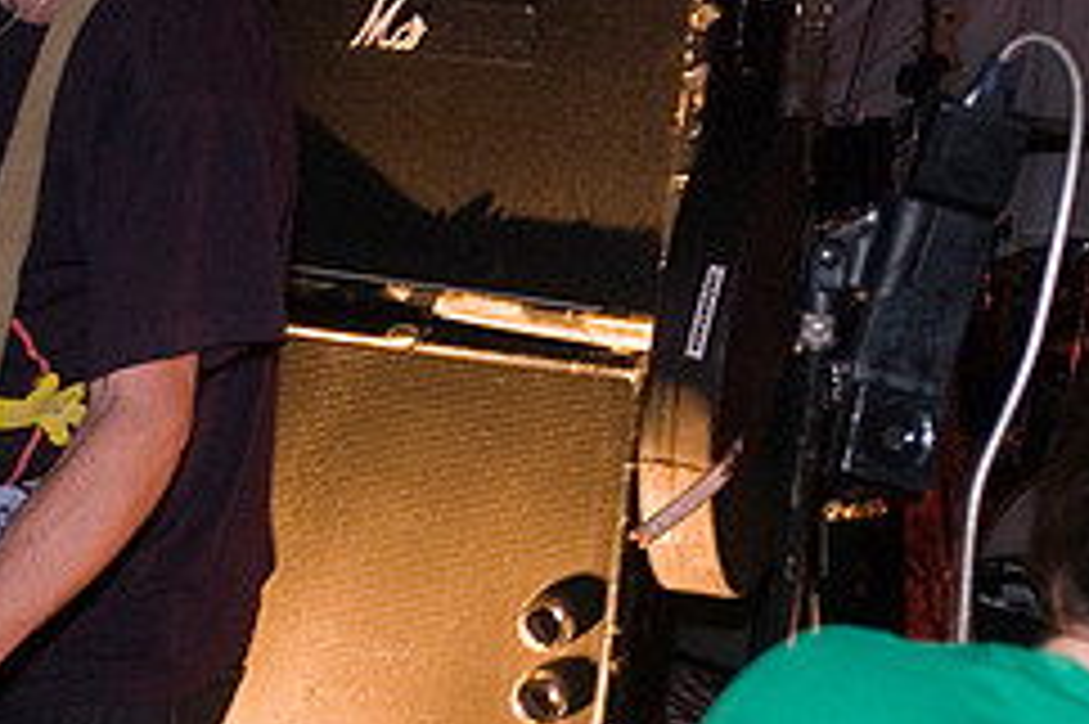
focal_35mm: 72
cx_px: 428
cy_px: 423
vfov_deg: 18.9
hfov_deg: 28.0
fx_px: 2176
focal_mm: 20
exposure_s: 1/13
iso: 800
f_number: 2.8
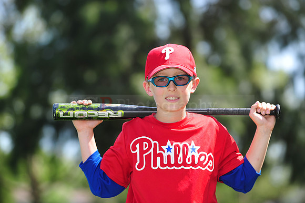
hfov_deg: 10.3
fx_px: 1693
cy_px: 102
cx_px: 152
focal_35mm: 200
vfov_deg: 6.9
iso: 200
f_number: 4.5
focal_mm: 200
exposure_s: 1/500
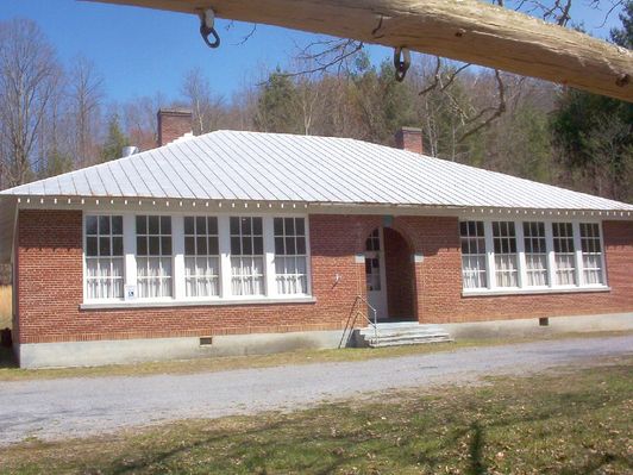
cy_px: 238
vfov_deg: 36.8
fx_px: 713
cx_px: 316
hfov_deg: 47.9
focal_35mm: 39
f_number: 8
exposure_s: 1/315
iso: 100
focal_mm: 6
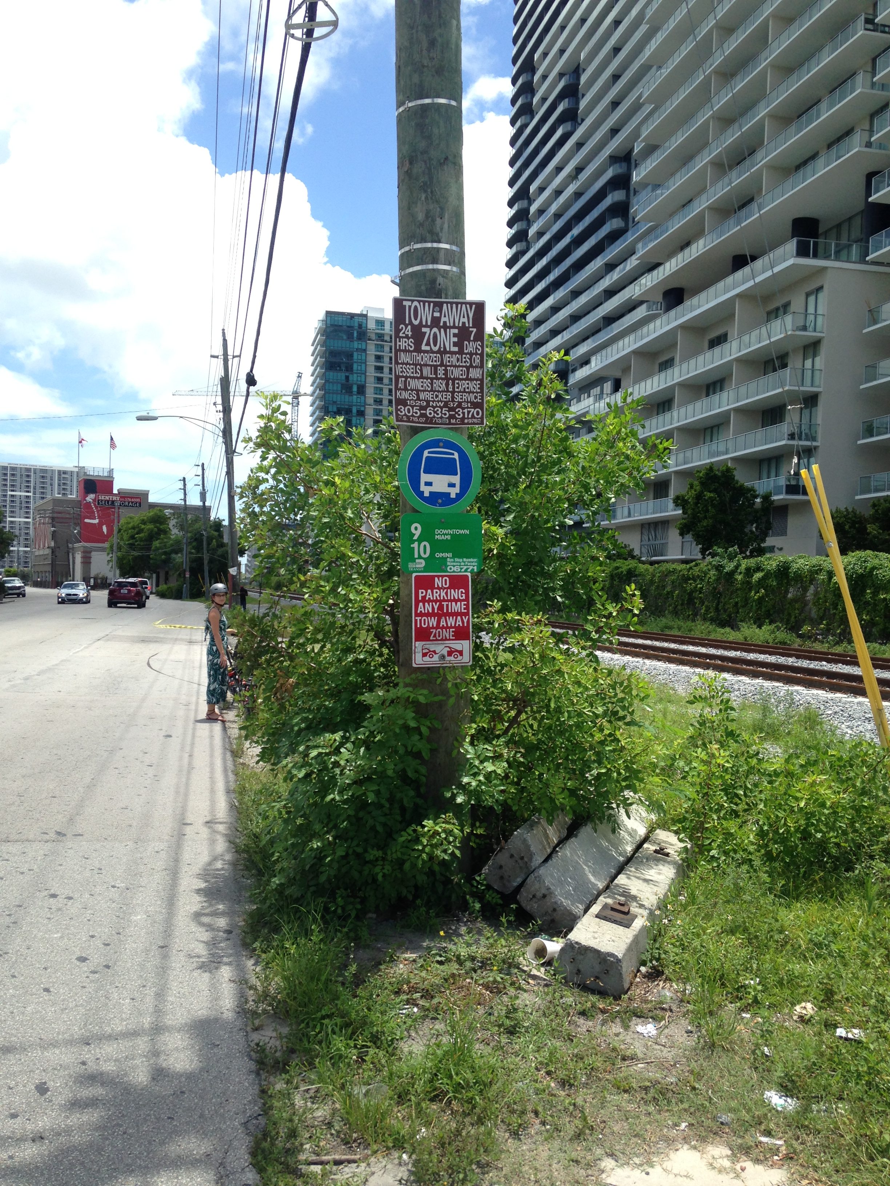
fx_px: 1131
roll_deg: -2.0
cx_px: 445
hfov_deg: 42.9
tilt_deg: -1.7
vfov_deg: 55.4
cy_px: 593
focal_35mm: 33
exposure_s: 1/1063
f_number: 2.4
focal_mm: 4.12
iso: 50
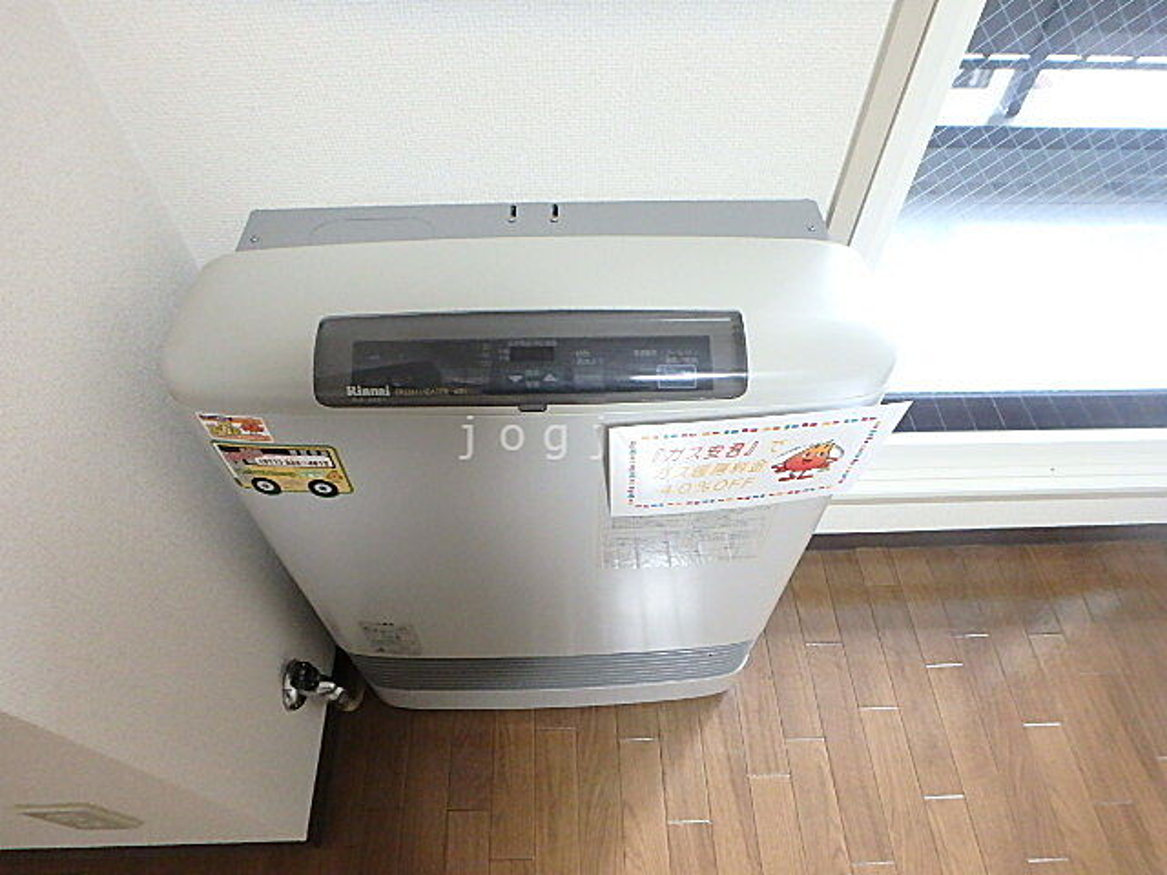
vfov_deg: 63.4
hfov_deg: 79.0
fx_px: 708
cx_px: 584
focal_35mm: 21
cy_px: 438
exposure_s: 1/30
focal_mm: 3.7
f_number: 3.5
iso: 800
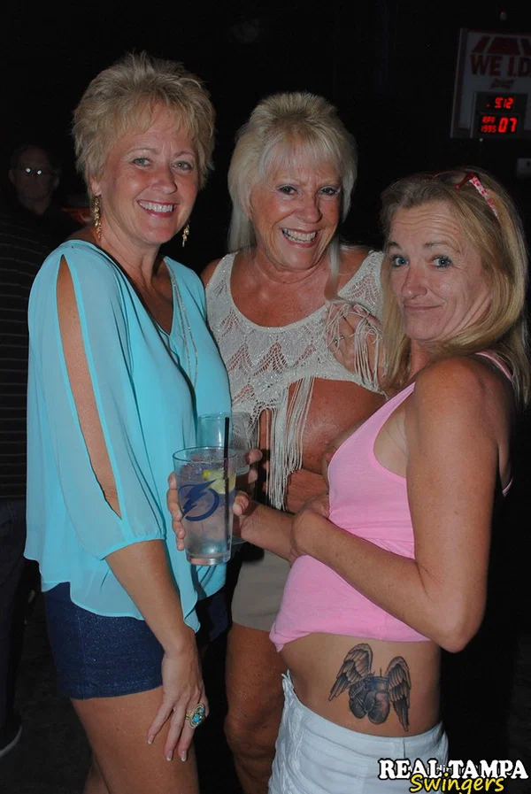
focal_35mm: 39
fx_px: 861
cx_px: 266
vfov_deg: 49.5
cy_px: 397
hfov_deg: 34.3
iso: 200
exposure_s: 1/60
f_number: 4
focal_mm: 26
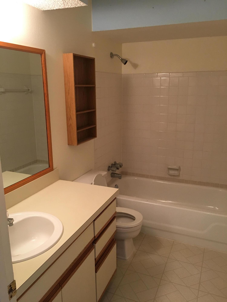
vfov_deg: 61.7
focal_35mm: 29
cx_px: 114
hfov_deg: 48.2
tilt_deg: -12.4
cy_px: 151
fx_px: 254
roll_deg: +0.9
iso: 64
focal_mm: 4.15
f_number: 2.2
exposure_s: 1/15
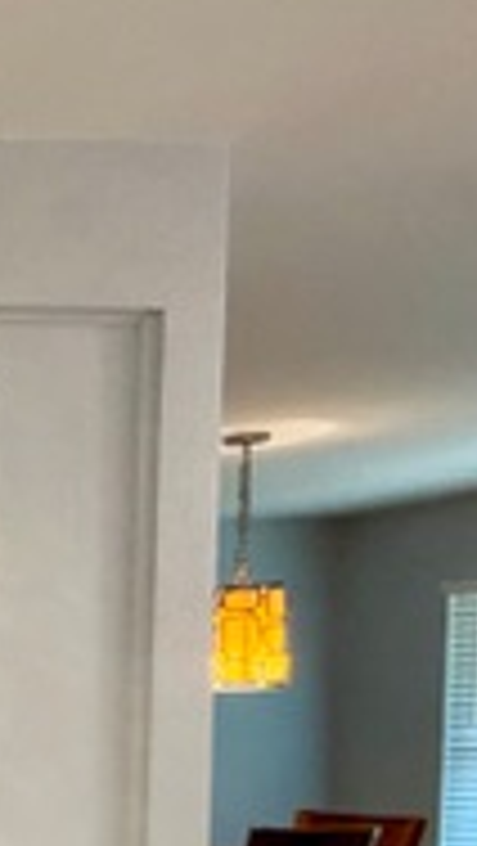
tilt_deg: -1.9
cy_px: 796
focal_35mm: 52
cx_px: -742
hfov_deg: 13.8
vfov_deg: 36.7
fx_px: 1167
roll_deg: +0.3
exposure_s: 1/60
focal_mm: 2.22
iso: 320
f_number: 2.2
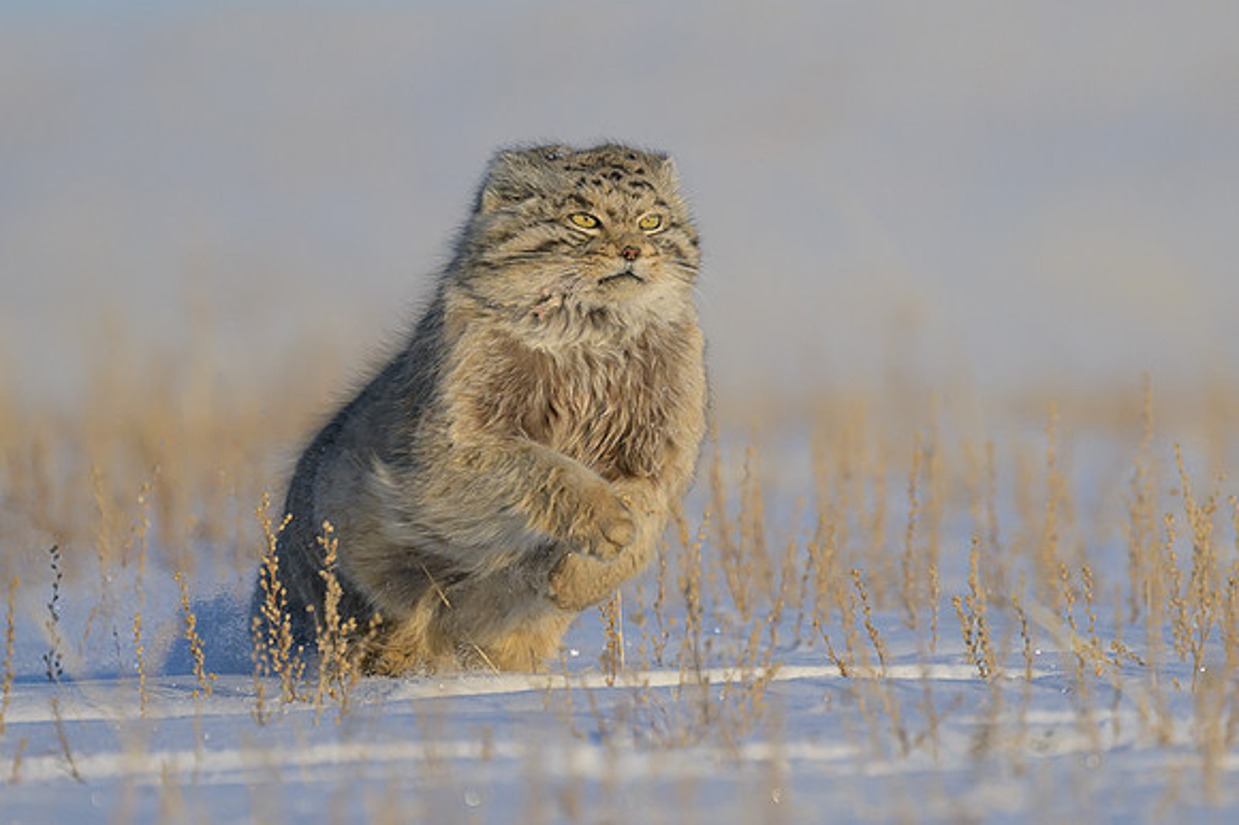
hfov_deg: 2.3
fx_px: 30643
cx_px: 705
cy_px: 321
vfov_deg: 1.5
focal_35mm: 891
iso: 400
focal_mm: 400
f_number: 5.6
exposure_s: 1/2500
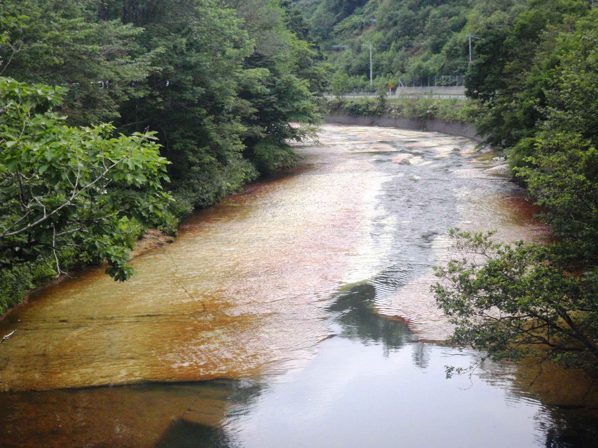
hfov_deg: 33.8
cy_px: 224
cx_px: 299
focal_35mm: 57
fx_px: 985
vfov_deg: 25.7
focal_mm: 10.34
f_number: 4.5
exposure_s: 1/250
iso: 320
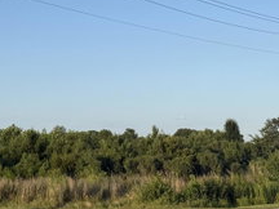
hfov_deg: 27.4
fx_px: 572
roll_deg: +0.0
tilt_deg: +8.6
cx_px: 154
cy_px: 76
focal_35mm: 71
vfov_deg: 20.7
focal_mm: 6.76
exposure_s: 1/3145
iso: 80
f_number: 1.78
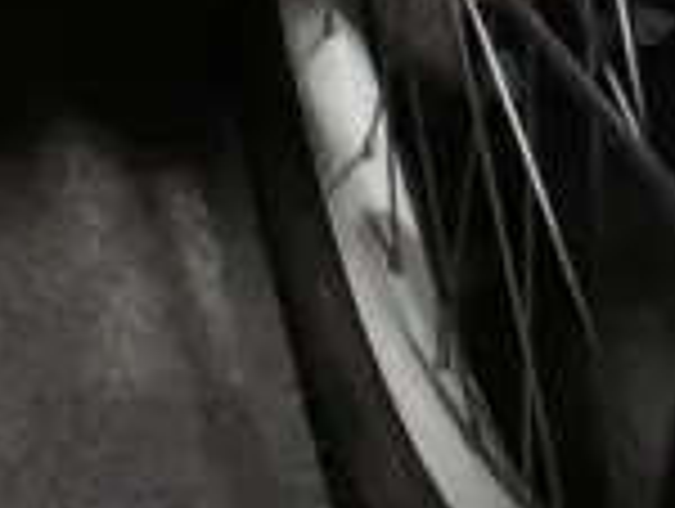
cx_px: -1377
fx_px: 5332
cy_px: -1214
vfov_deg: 5.1
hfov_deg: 6.6
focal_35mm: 273
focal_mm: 20
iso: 320
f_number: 4.4
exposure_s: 1/60
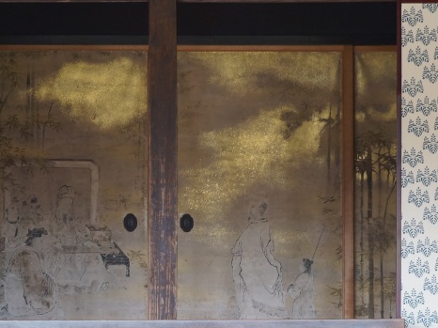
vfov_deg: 8.7
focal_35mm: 170
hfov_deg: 11.6
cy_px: 202
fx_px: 2150
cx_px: 150
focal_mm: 55
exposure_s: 1/100
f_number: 5.6
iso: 640
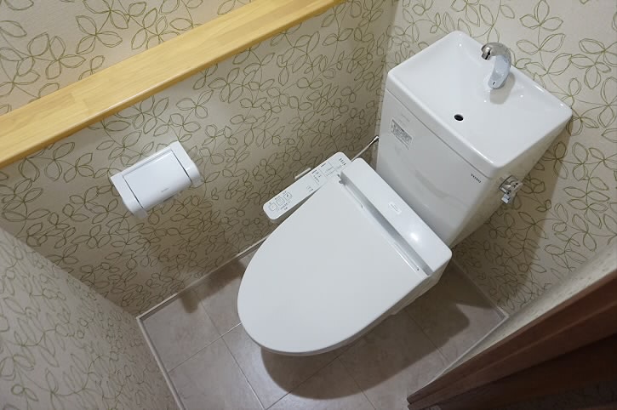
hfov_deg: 73.8
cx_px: 308
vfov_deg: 53.0
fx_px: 411
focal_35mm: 24
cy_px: 205
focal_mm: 16
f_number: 4
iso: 1600
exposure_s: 1/160
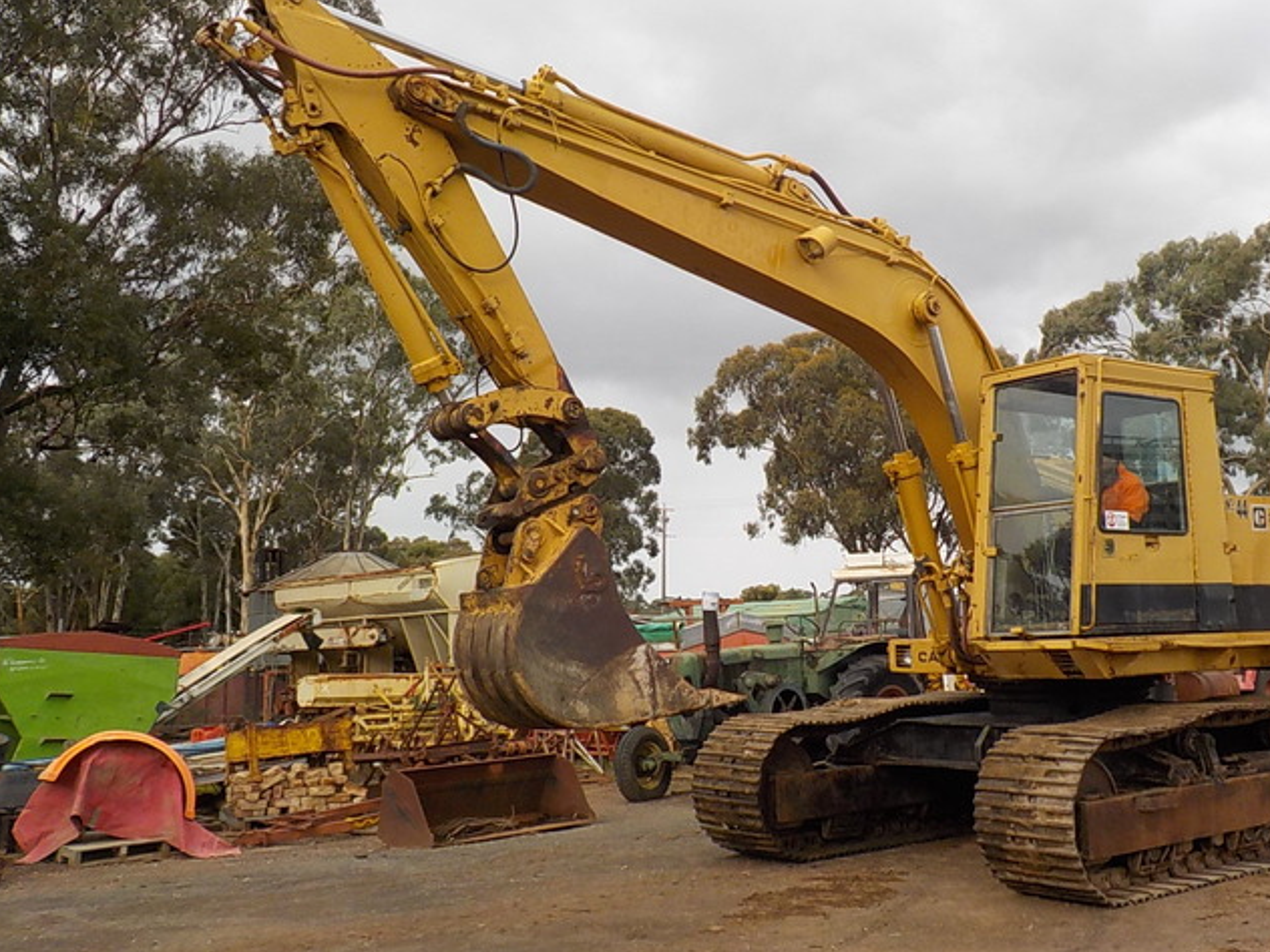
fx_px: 1394
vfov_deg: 37.7
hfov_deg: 48.7
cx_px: 750
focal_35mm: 38
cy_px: 436
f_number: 3.3
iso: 125
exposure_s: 1/500
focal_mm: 4.1
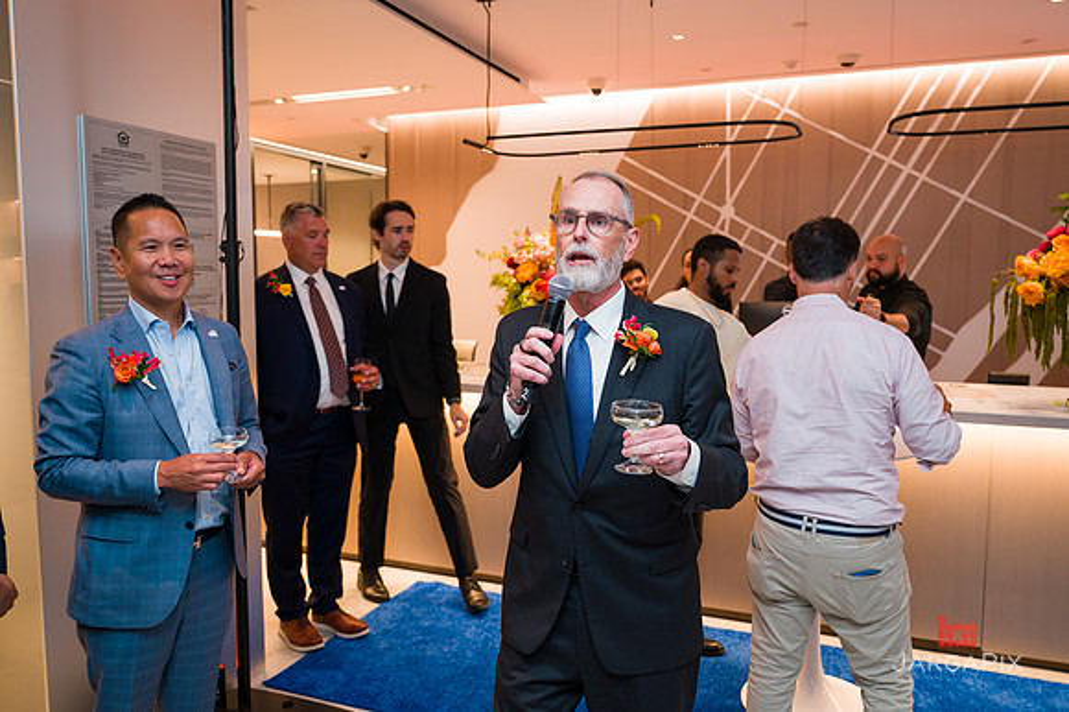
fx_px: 798
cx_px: 537
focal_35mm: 27
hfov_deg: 67.6
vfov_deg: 48.1
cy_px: 354
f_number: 3.2
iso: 800
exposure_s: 1/160
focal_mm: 26
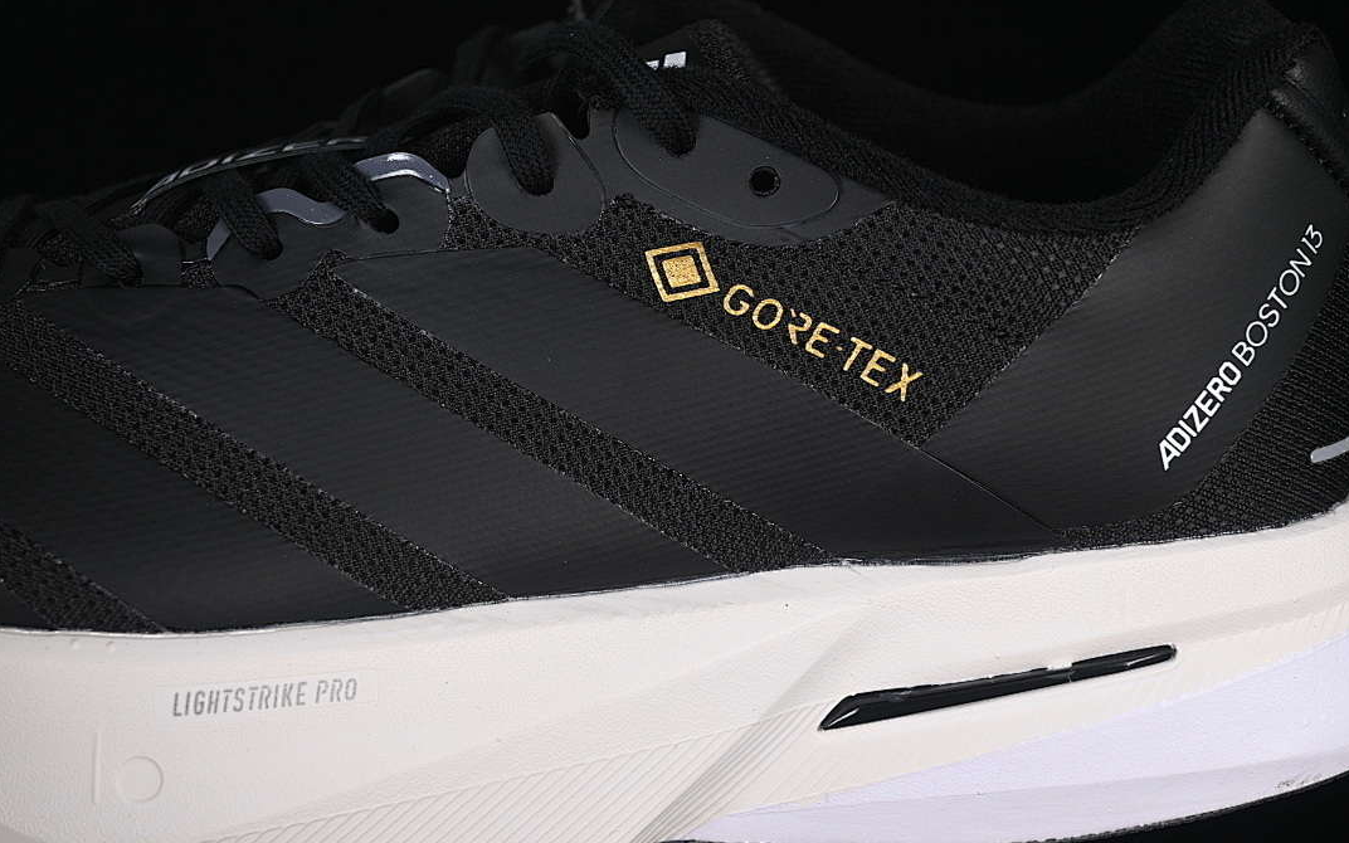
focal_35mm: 77
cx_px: 674
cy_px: 410
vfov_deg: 16.9
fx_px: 2831
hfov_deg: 26.8
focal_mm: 50
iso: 160
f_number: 6.3
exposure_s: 1/60
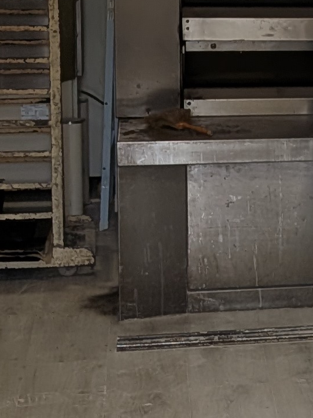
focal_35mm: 133
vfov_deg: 14.8
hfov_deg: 10.2
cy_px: 103
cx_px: 651
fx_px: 1604
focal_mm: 4.53
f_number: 1.7
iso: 28
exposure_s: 1/205
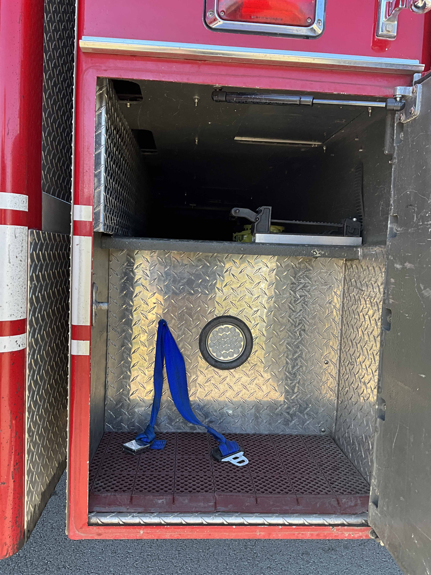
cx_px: 216
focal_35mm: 29
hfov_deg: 48.2
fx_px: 481
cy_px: 288
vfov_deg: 61.7
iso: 25
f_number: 1.8
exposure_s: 1/122
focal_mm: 3
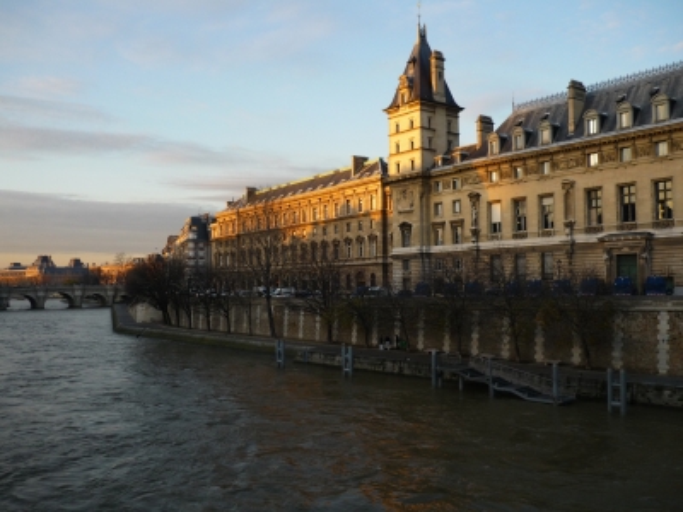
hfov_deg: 55.4
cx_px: 342
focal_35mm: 33
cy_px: 256
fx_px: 651
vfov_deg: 42.9
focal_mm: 5.5
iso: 100
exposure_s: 1/200
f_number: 2.8
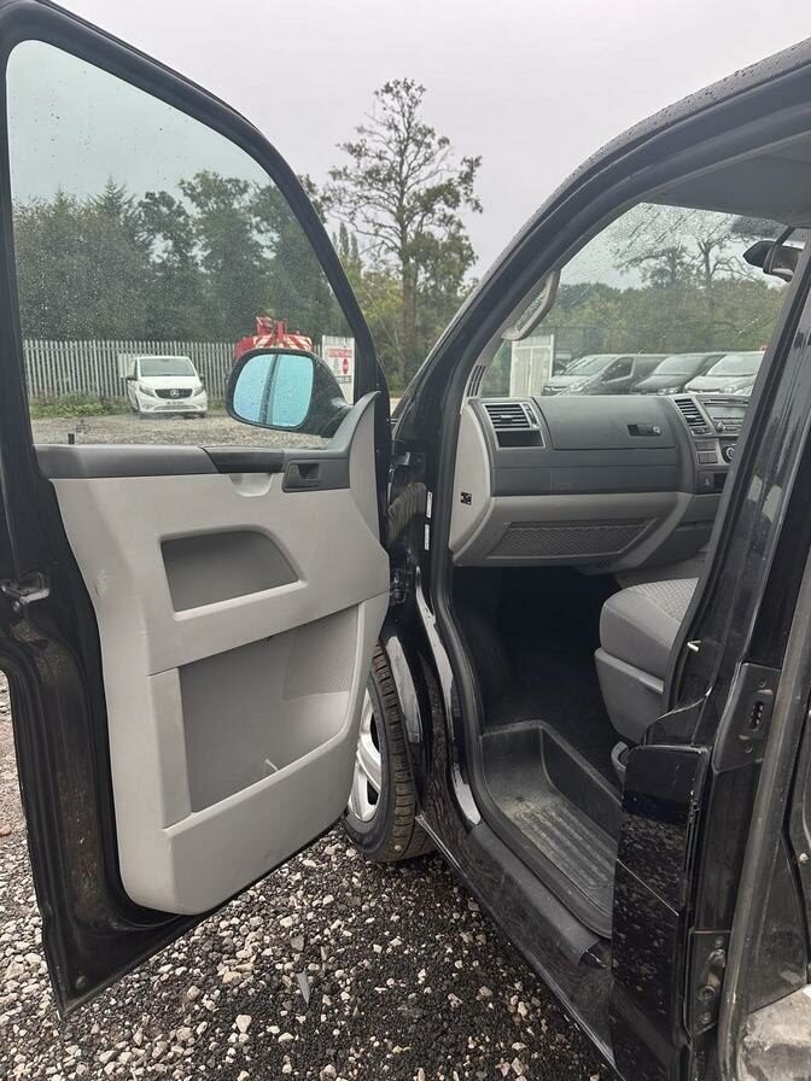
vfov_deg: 71.6
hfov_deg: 56.8
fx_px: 750
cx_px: 406
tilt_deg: -11.0
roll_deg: -0.5
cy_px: 540
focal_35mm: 24
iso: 80
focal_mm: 6.86
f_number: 1.78
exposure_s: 1/166
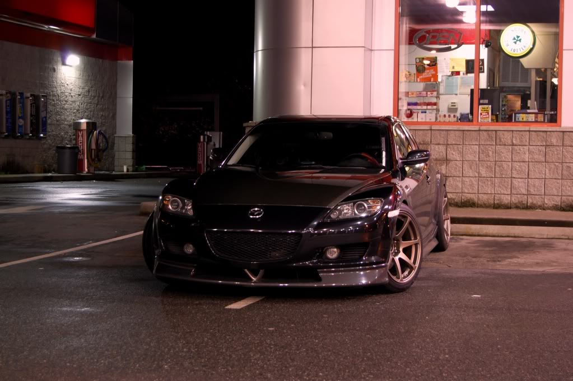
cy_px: 190
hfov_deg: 29.9
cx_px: 286
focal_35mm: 68
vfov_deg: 20.1
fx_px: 1073
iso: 200
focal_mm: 45
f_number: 5.3
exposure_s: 1/4
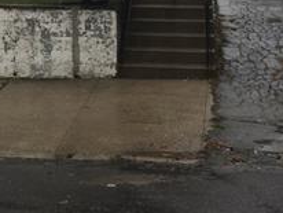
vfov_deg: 15.3
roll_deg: -1.6
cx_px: 22
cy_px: -95
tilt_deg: +6.4
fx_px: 737
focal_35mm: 90
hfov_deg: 21.2
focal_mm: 4.15
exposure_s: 1/344
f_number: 2.2
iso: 32
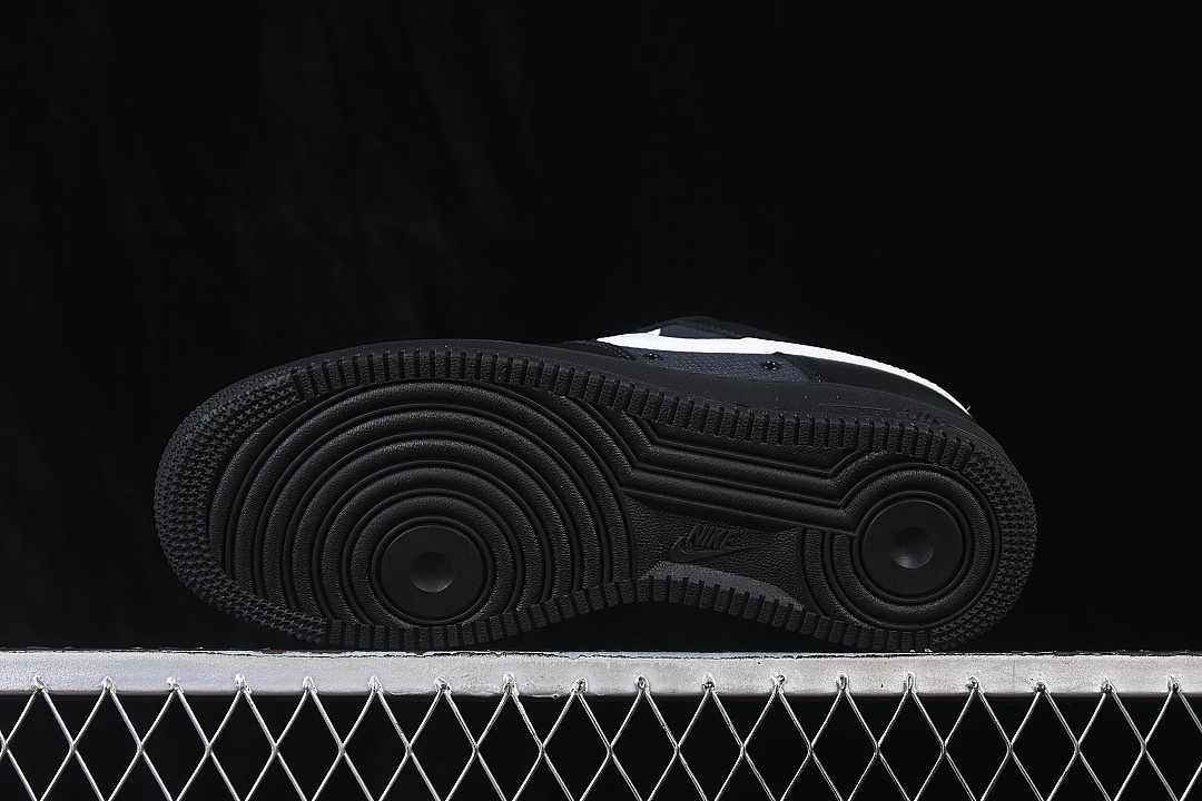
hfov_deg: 27.0
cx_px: 601
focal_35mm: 75
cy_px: 400
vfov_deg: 18.2
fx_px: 2504
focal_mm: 50
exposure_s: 1/60
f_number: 6.3
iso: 160
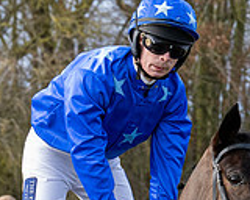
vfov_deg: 3.0
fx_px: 3781
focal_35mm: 511
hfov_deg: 3.8
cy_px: 244
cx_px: 286
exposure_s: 1/800
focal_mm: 74
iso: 800
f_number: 5
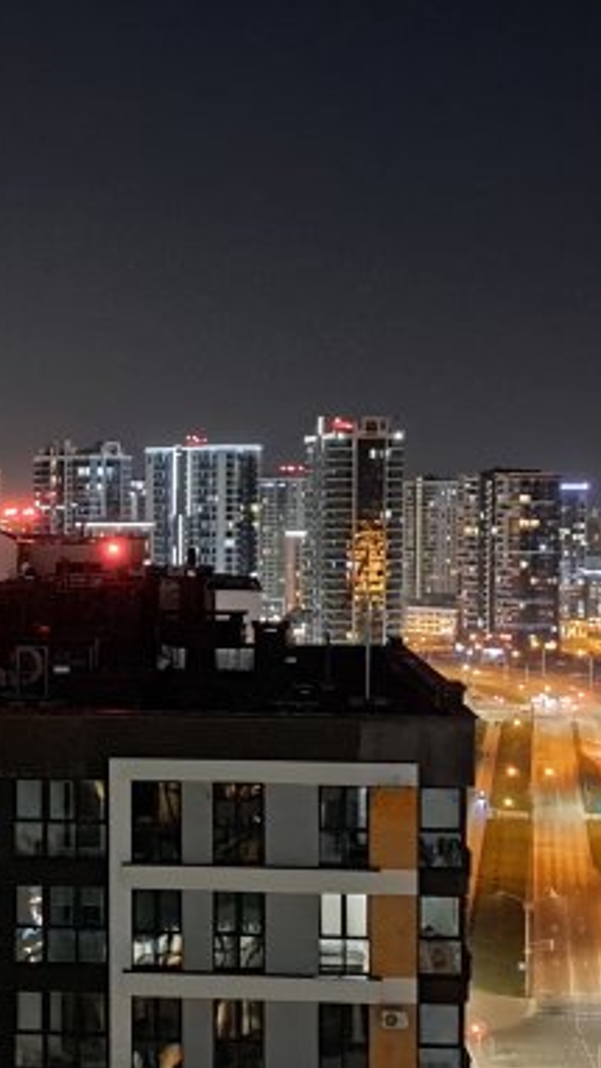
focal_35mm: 70
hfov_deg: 16.9
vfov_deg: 30.1
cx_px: 6
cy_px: 626
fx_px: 1982
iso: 1600
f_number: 1.8
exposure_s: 1/10
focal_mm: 5.23
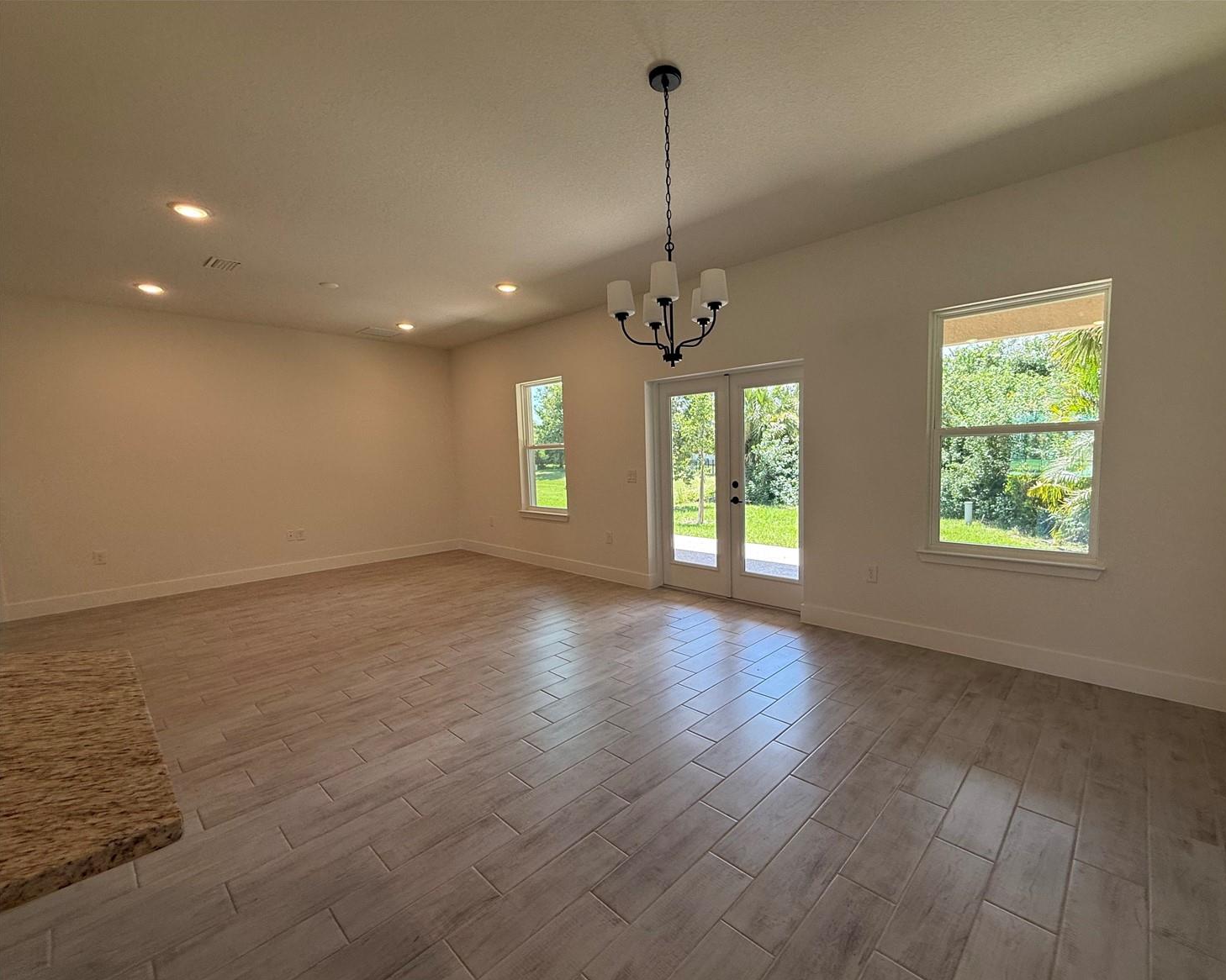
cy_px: 503
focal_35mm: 15
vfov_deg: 84.0
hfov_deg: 96.5
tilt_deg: -5.4
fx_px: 544
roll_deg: +1.2
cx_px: 671
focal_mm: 2.22
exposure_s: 1/135
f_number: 2.2
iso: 64
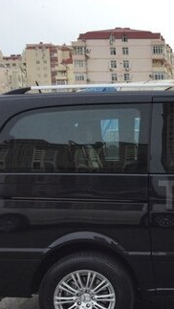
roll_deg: +0.7
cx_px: 256
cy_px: 195
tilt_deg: -5.9
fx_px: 565
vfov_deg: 30.4
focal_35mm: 69
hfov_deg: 16.1
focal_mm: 3.3
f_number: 2.4
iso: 25
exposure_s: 1/637
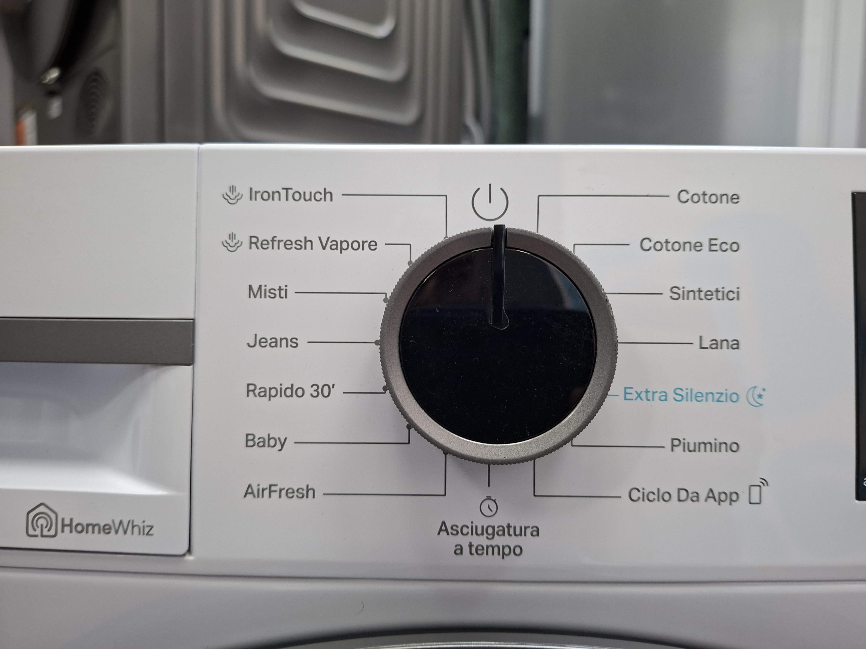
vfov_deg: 58.9
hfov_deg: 73.9
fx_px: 575
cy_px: 324
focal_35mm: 23
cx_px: 433
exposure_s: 1/50
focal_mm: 5.54
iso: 160
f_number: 1.8
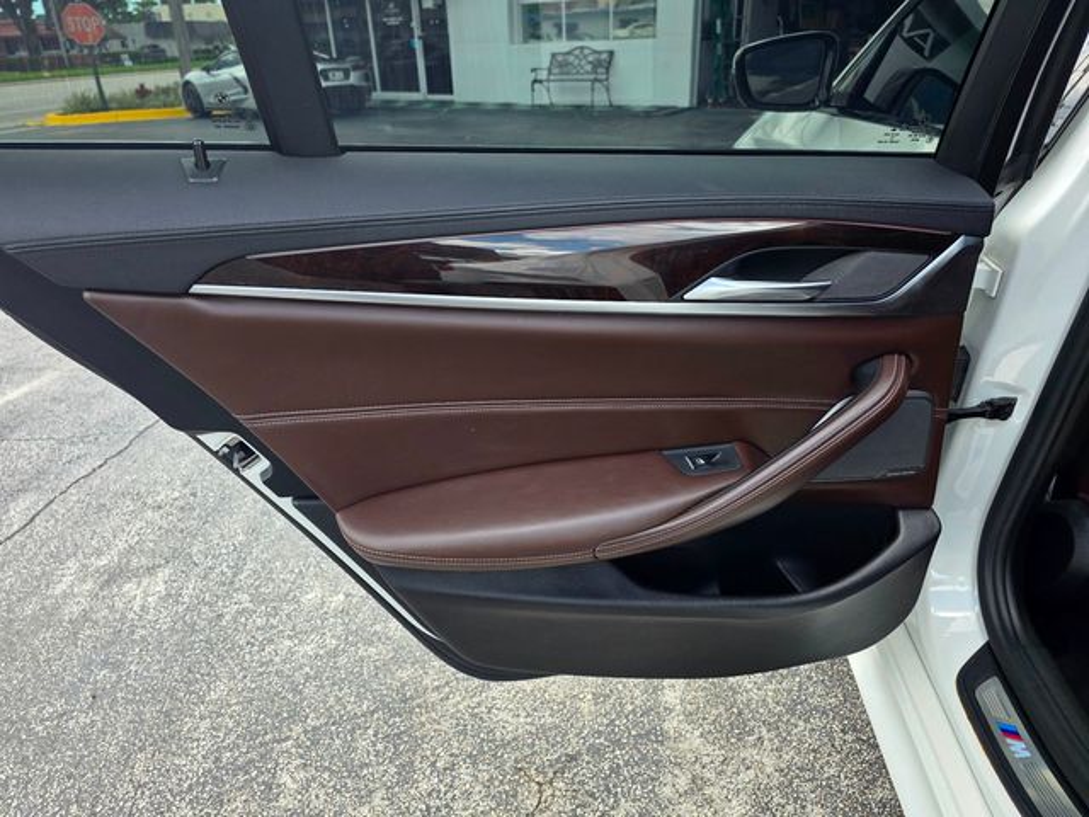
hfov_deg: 73.9
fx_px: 724
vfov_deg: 58.9
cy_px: 408
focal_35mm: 23
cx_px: 544
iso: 32
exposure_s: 1/180
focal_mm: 6.3
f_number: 1.7
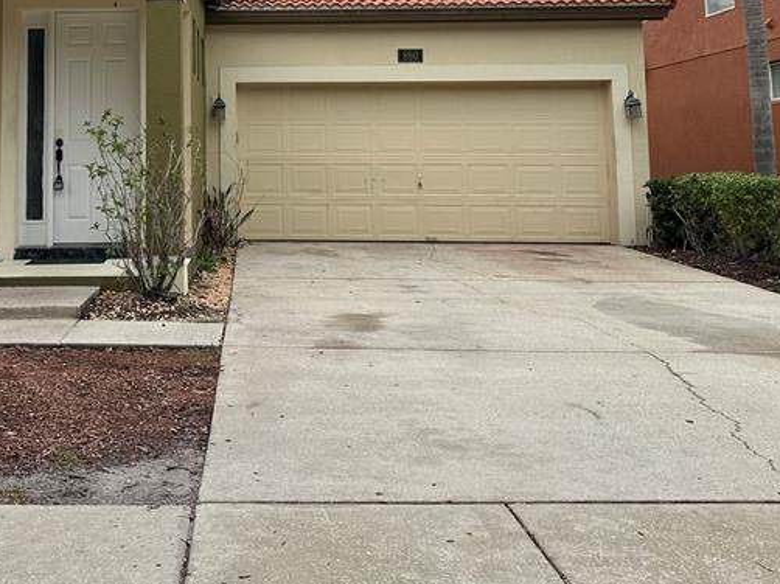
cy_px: 48
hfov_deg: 37.9
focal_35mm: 49
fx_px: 1104
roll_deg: +0.1
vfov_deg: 28.4
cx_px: 188
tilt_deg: +7.0
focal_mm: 6.86
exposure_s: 1/1321
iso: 80
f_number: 1.78
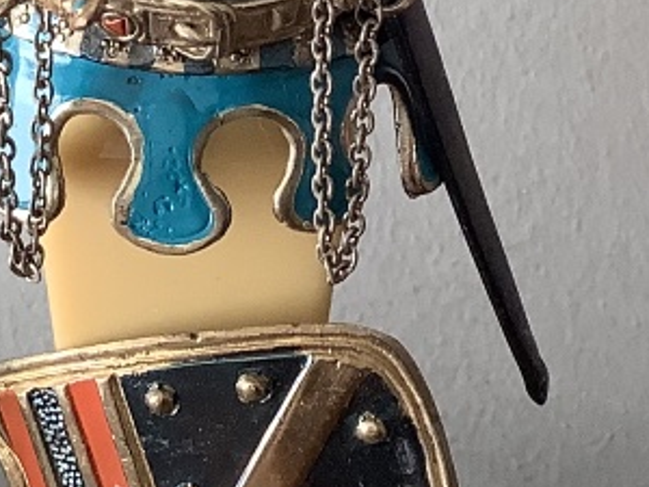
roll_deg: -0.9
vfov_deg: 11.4
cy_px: -273
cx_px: 244
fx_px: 2325
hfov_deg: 15.9
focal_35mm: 124
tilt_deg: -19.0
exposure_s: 1/50
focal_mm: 3.3
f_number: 2.4
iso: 50
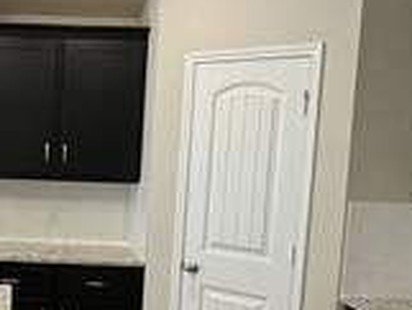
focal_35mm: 58
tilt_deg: -6.1
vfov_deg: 25.1
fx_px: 691
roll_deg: -1.7
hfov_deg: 30.7
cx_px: -6
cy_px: 218
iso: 160
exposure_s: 1/60
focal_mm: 2.22
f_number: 2.2
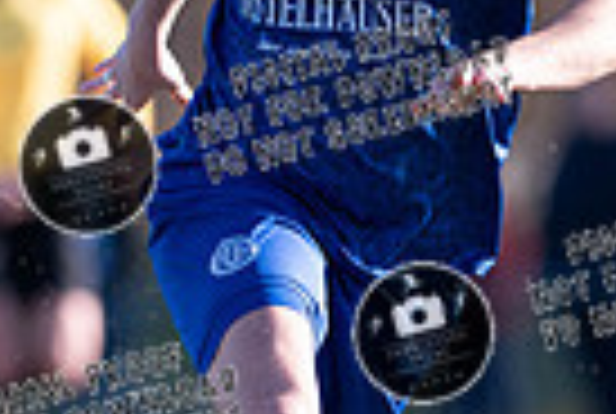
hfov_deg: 1.6
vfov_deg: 1.1
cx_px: -225
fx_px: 21727
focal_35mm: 1267
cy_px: 218
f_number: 3.2
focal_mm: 300
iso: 280
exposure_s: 1/1600
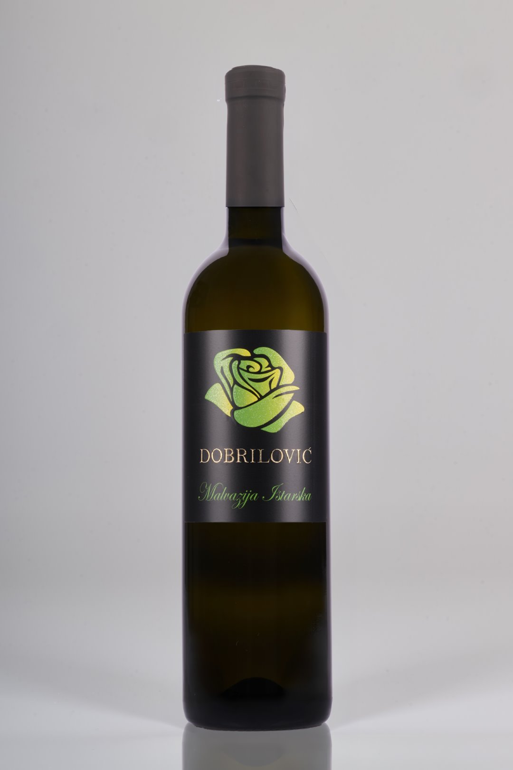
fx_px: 2244
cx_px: 256
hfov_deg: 13.0
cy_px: 385
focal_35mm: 105
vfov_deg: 19.5
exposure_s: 1/160
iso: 64
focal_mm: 105
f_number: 16
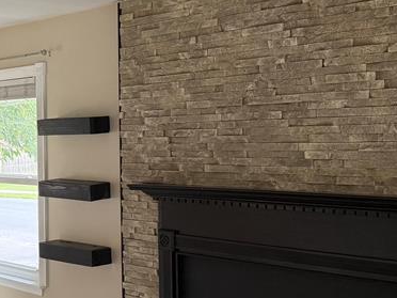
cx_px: 32
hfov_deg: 28.2
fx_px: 757
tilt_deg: -3.2
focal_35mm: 66
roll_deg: +0.5
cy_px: 169
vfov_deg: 22.2
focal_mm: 6.76
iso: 320
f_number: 1.78
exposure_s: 1/120
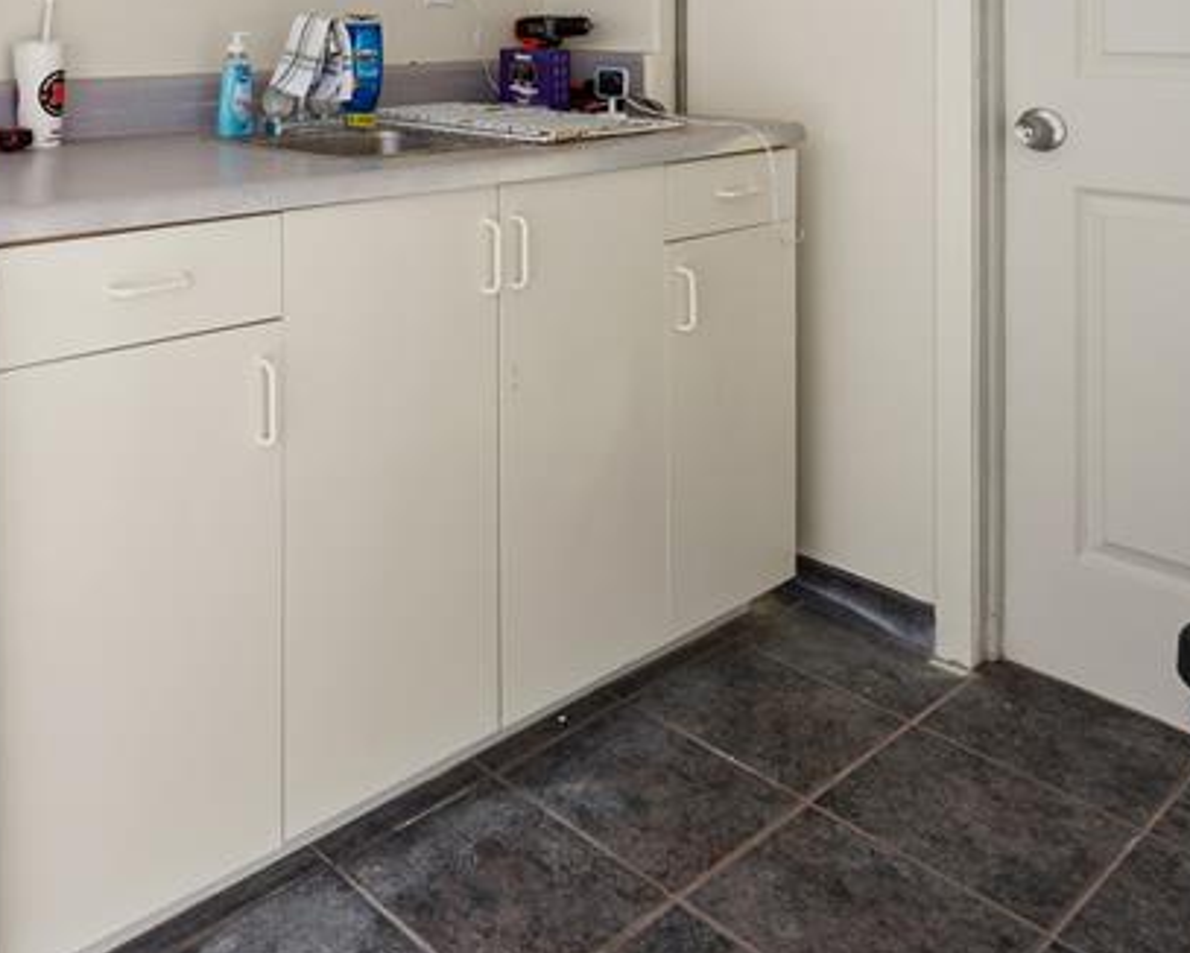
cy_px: 45
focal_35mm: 33
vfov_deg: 40.2
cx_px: 289
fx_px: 1163
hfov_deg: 51.7
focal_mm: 14
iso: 100
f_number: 11
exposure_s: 20
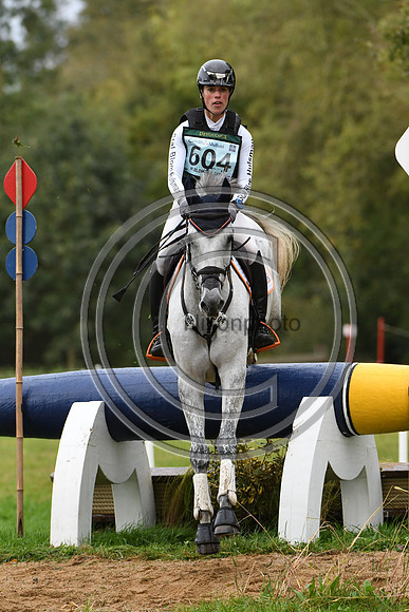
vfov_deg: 4.6
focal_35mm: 450
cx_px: 204
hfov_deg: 3.1
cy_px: 306
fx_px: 7664
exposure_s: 1/1000
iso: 1400
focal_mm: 300
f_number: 5.6
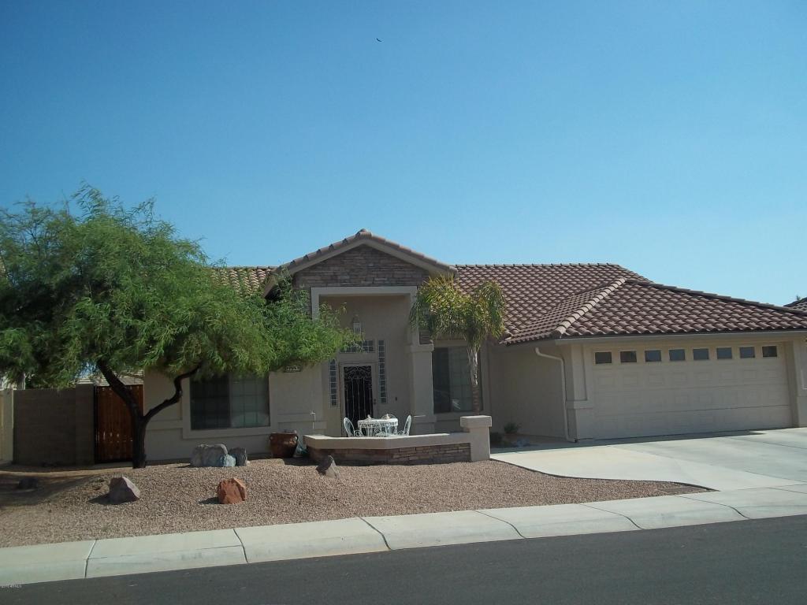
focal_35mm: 36
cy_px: 302
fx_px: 839
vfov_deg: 39.7
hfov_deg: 51.4
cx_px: 404
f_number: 8
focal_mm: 6.5
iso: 80
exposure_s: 1/320
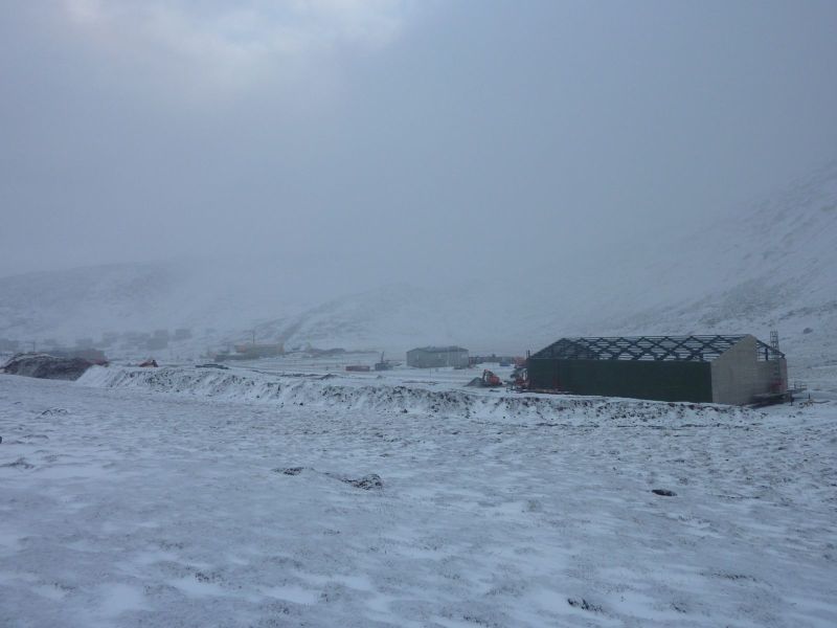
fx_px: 604
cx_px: 418
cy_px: 314
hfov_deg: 69.4
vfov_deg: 54.9
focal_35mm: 25
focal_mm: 4.1
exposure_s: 1/200
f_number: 4
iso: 80
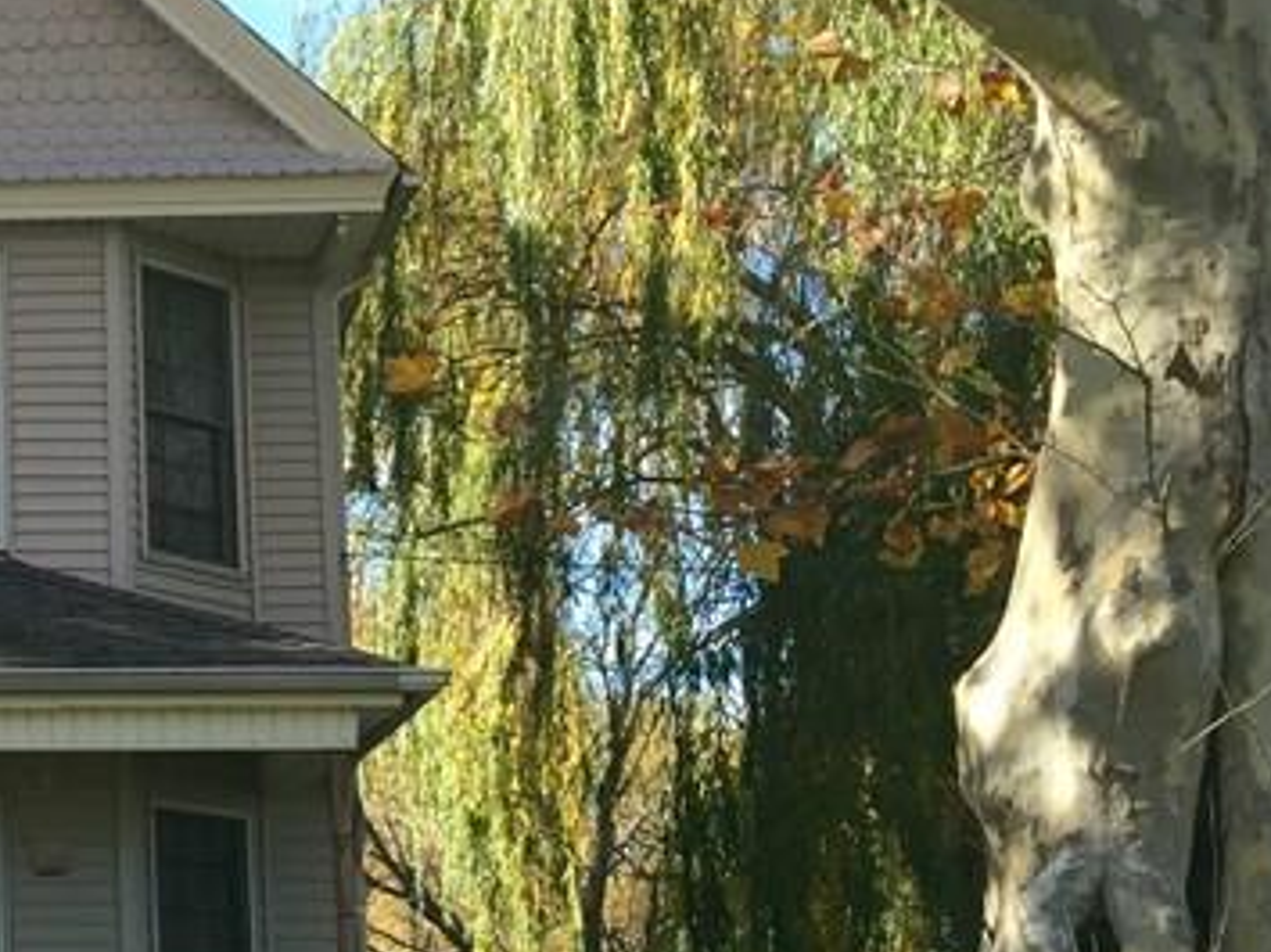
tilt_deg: +12.6
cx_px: -409
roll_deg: -0.9
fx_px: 3082
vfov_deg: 17.5
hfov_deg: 21.0
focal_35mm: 84
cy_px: 532
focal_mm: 4.15
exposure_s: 1/507
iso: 32
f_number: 2.2
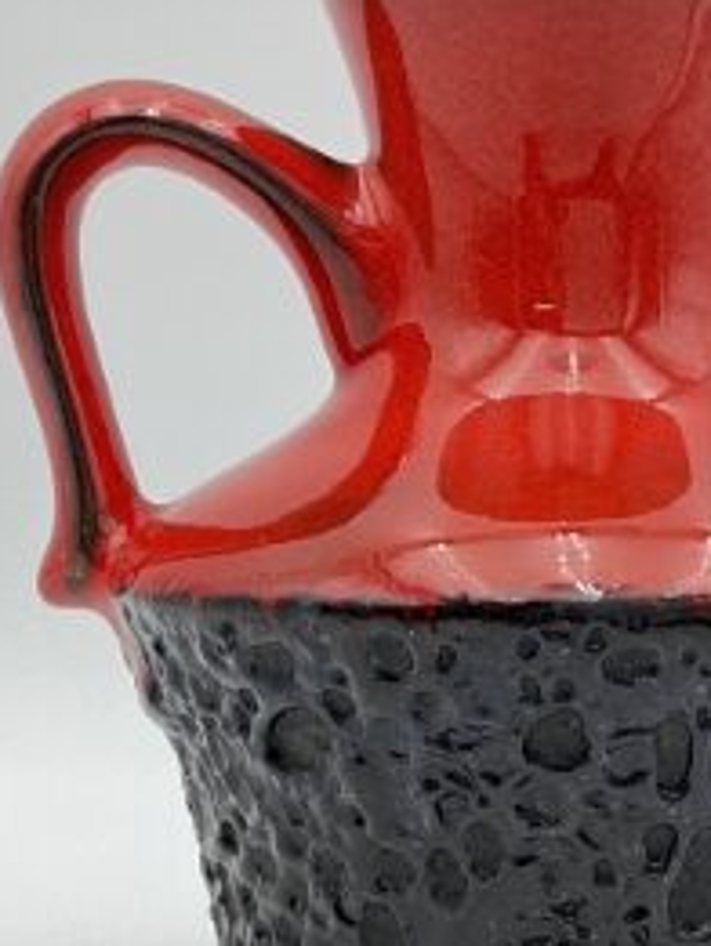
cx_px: 526
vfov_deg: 22.0
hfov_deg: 16.5
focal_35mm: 89
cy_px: 515
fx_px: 2435
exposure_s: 1/121
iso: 16
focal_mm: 3
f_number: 1.8
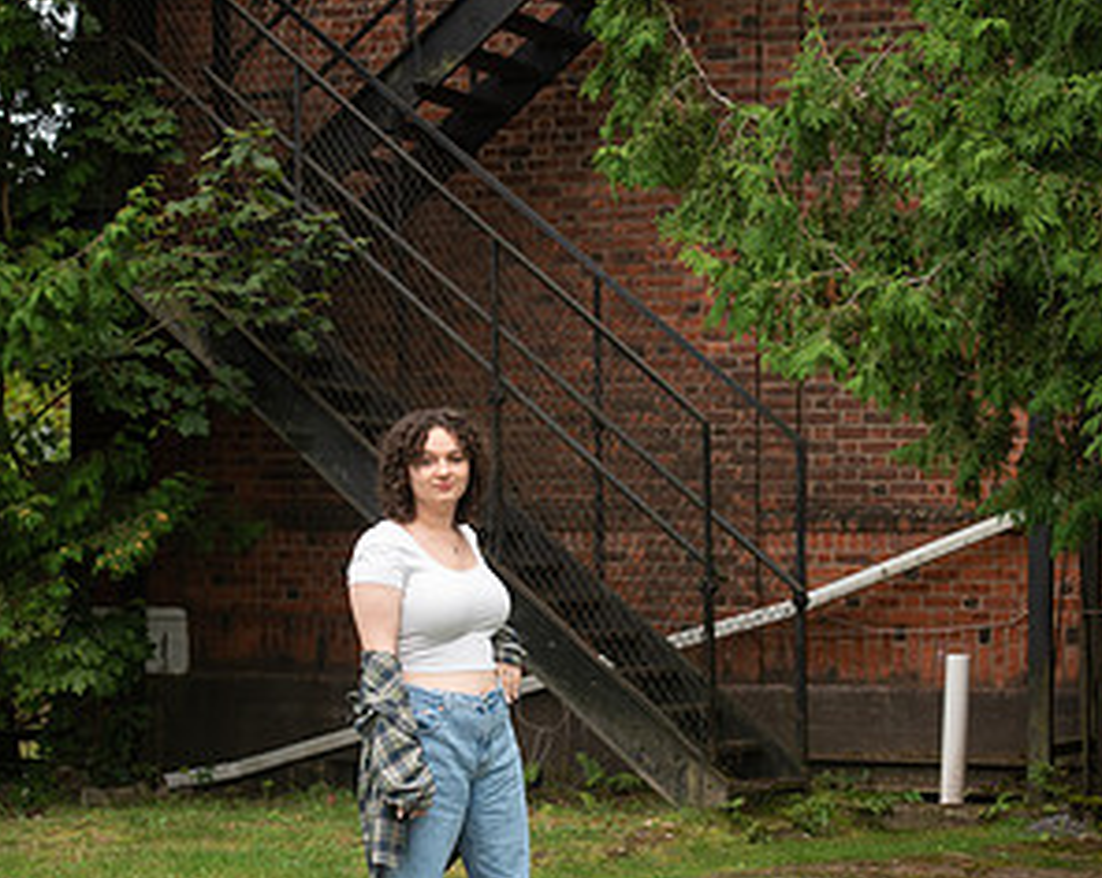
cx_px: 555
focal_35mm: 100
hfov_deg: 19.2
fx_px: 3257
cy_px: 484
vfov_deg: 15.4
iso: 320
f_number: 5
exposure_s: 1/200
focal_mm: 70
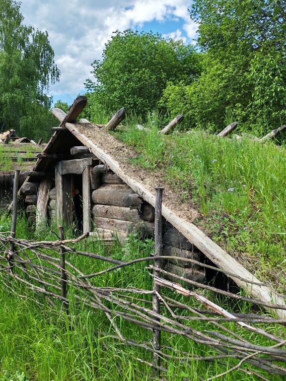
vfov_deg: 58.4
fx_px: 341
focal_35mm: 31
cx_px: 143
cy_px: 190
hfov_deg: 45.4
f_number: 1.9
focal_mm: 6.12
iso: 50
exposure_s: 1/360
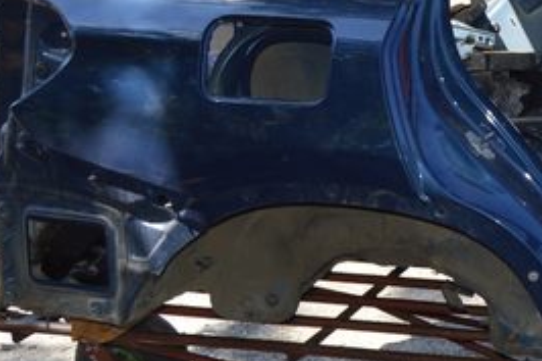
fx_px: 1565
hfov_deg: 16.9
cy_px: 105
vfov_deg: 13.1
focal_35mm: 104
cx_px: 917
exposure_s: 1/200
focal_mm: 18
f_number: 5
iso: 100
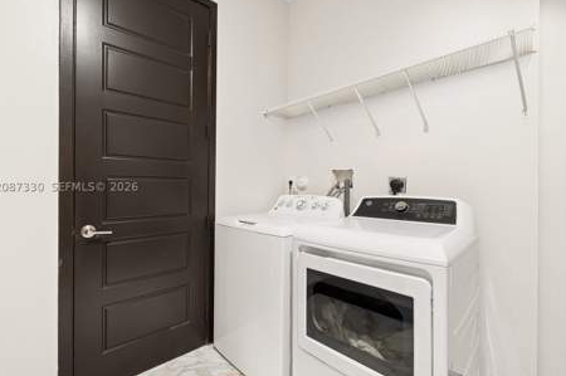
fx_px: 251
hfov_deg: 96.8
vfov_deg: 73.6
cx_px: 278
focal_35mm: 16
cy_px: 185
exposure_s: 6
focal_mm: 15
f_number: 11
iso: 100
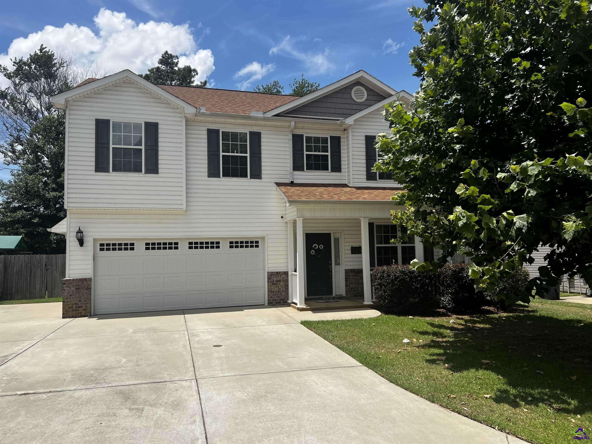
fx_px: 445
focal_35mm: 26
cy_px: 222
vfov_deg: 53.1
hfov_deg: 67.3
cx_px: 296
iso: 50
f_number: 1.5
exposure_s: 1/5882
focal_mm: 5.7
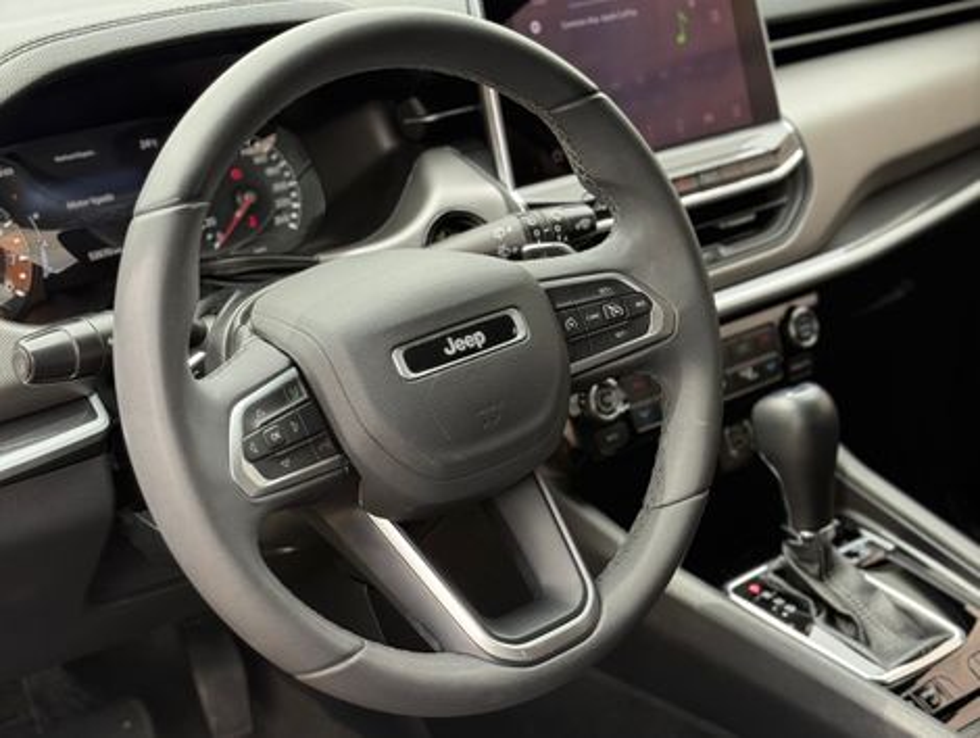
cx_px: 490
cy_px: 369
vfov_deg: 30.3
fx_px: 1361
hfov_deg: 39.6
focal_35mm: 48
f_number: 1.78
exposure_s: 1/247
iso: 80
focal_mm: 6.76
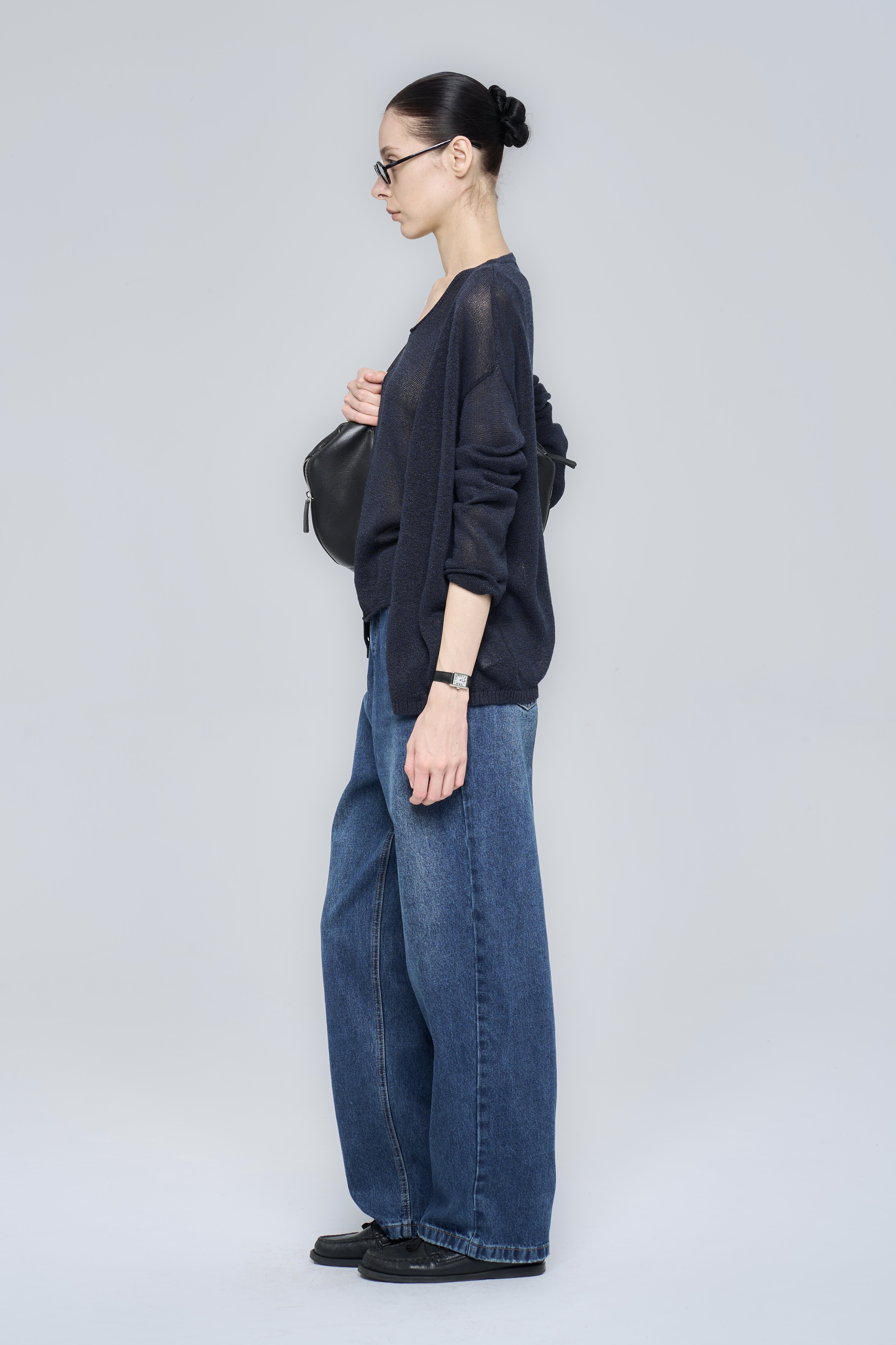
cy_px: 672
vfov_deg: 23.9
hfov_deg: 16.1
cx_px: 448
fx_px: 3173
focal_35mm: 85
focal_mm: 85
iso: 200
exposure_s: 1/125
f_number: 8
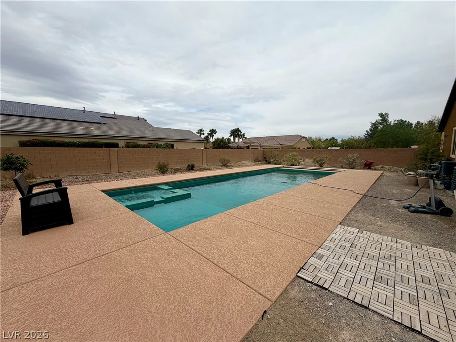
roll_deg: -1.4
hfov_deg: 102.1
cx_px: 228
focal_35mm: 14
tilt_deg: -7.2
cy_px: 171
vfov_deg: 85.7
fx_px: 184
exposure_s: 1/1312
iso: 20
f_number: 2.2
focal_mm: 2.22
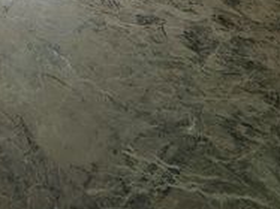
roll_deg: +0.3
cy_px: -137
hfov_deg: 31.0
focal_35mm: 48
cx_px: -84
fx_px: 388
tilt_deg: -15.1
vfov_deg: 22.3
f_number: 2.2
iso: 50
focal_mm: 2.22
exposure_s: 1/99
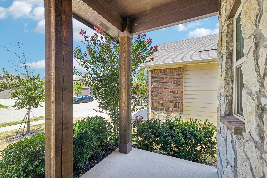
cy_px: 89
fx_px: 119
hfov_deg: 96.7
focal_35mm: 16
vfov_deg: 73.7
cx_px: 134
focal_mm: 16
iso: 400
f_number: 8
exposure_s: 1/500
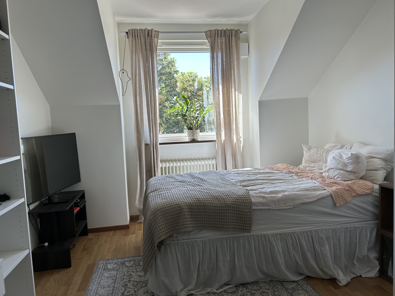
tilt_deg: -4.3
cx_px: 198
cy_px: 148
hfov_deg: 67.3
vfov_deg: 53.1
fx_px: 297
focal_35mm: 26
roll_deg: +2.8
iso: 40
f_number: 1.5
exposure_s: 1/250
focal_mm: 5.7
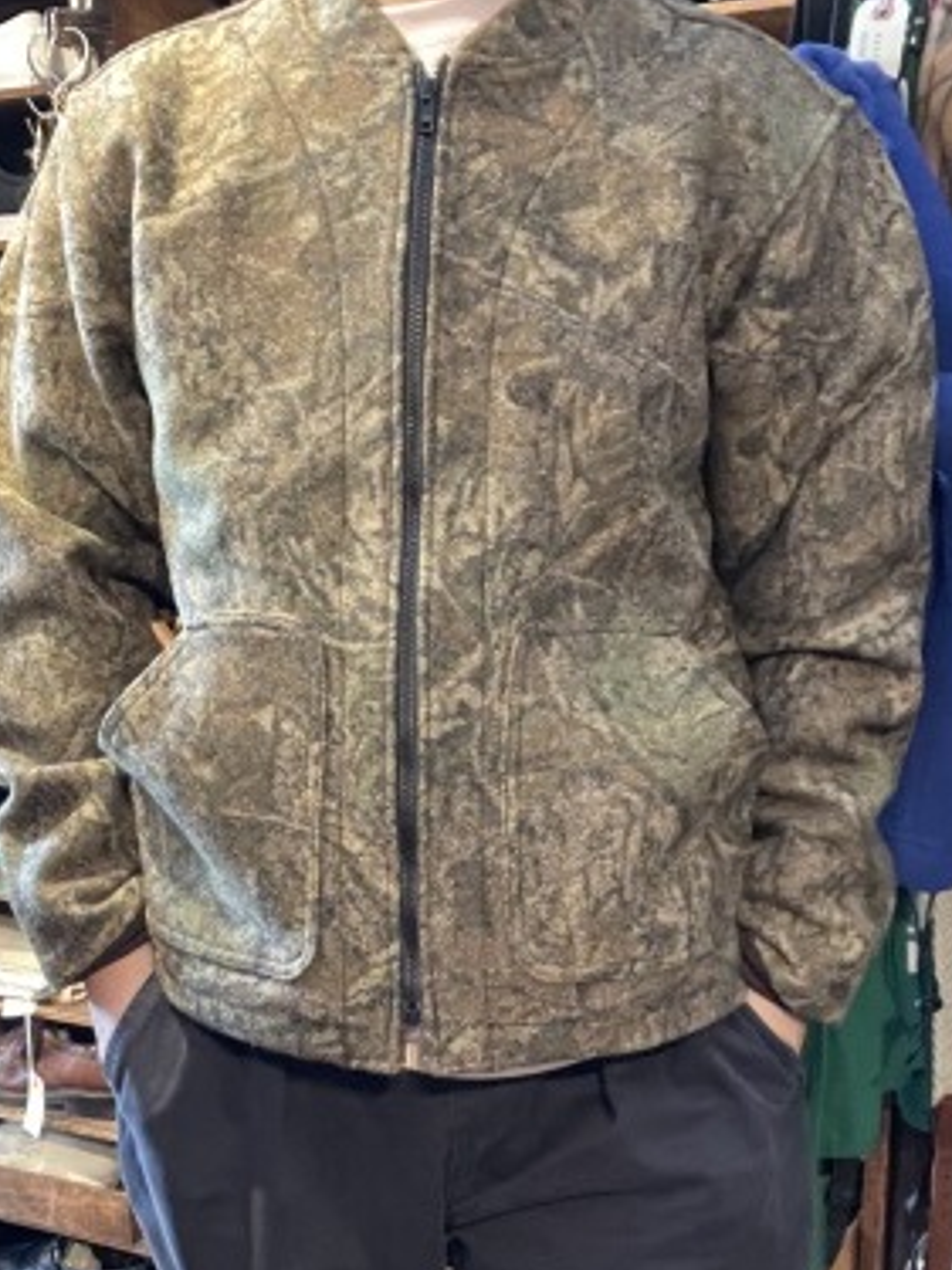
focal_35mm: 48
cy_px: 887
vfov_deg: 39.0
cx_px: 478
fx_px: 1761
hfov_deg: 30.2
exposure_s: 1/20
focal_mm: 2.71
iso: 640
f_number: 2.2
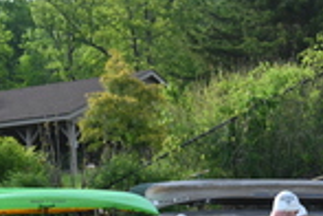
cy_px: 380
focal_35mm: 131
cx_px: 198
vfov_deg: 9.9
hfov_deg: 15.6
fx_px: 1175
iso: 2000
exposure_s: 1/800
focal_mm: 35
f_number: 14
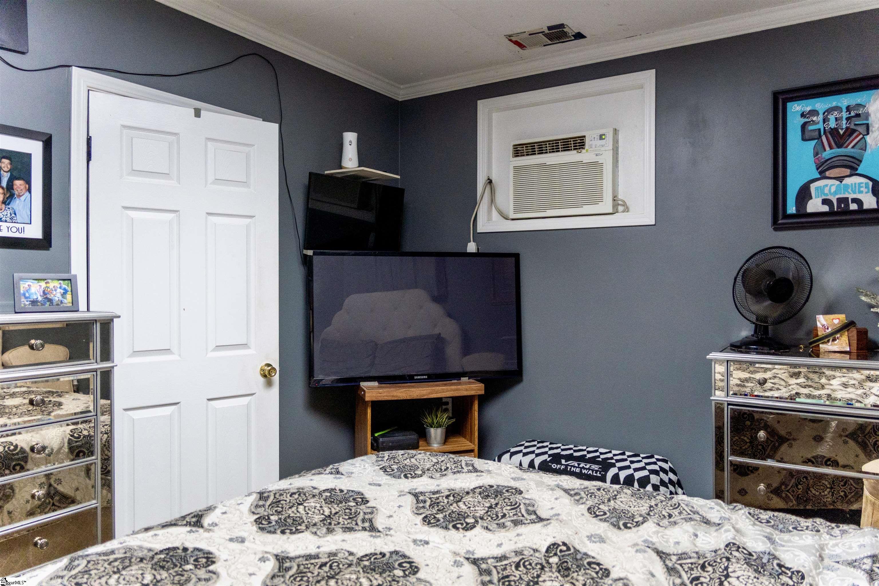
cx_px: 440
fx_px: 586
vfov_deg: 53.1
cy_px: 293
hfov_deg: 73.7
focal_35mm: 24
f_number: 3.5
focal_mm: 16
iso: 1000
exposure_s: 1/100
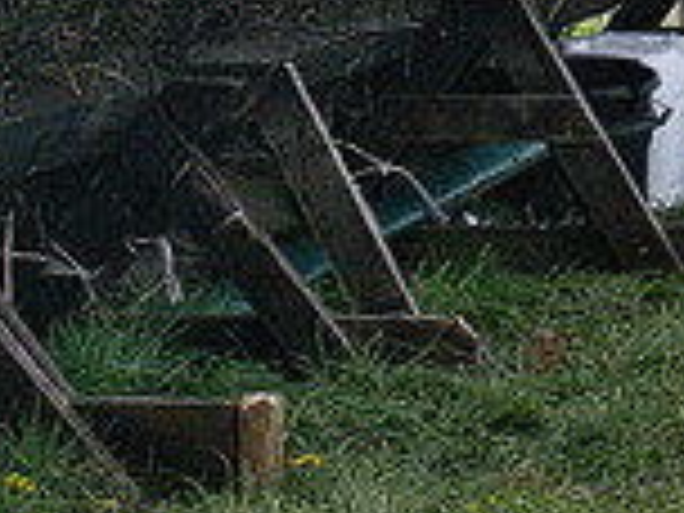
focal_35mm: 425
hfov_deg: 4.6
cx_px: -348
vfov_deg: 3.5
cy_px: -721
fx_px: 8398
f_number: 5
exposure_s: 1/3200
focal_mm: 70
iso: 400
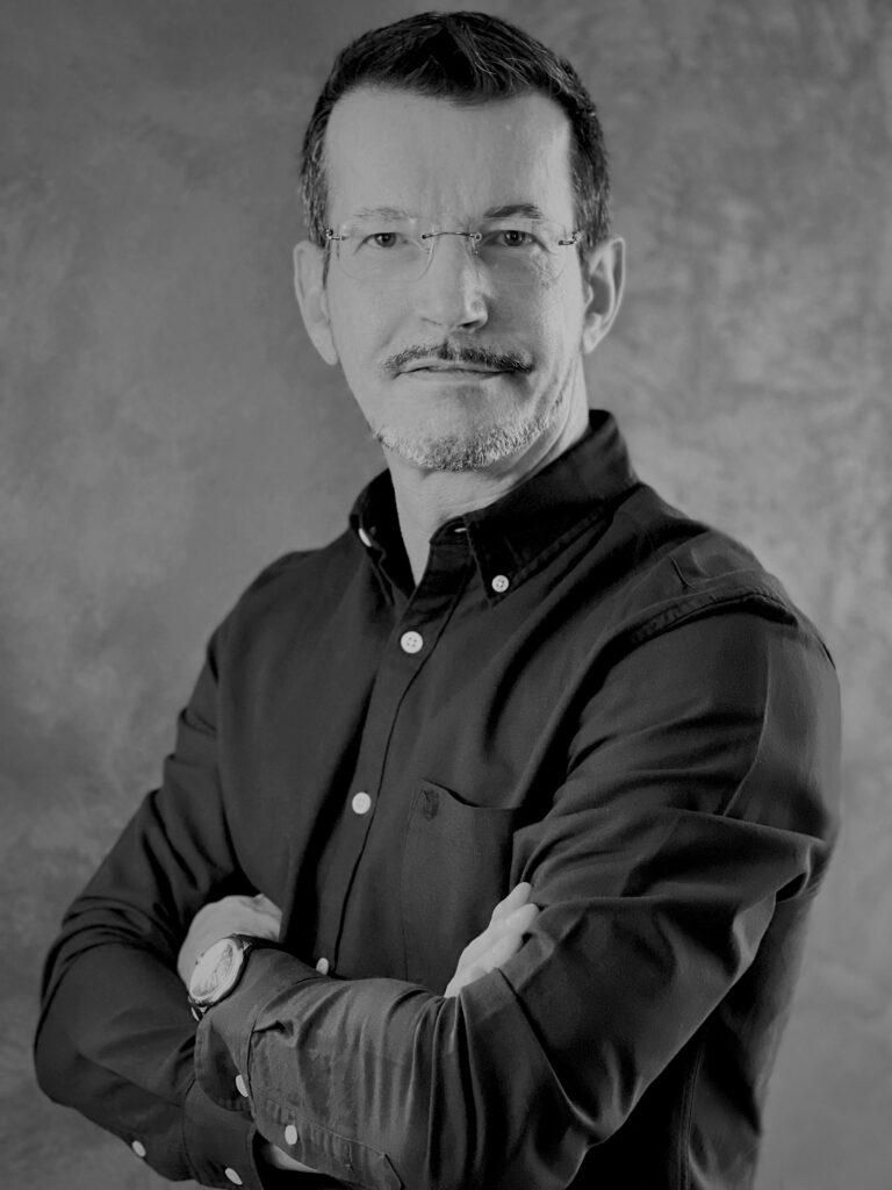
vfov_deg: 25.3
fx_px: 2646
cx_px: 446
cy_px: 595
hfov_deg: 19.1
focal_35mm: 77
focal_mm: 9
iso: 320
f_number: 2.8
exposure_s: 1/25
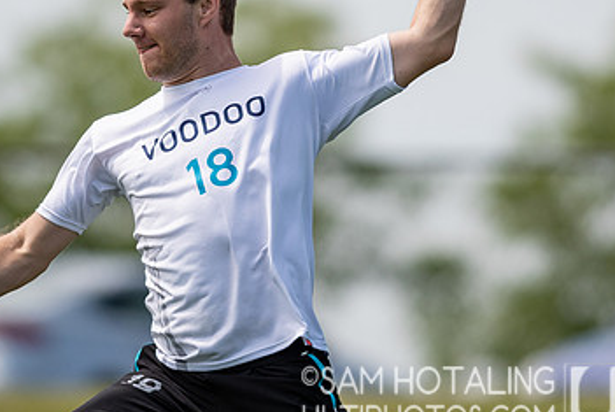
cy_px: 73
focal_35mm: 830
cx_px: 249
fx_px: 14197
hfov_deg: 2.5
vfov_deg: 1.7
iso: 100
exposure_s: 1/3200
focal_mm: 300
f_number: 2.8
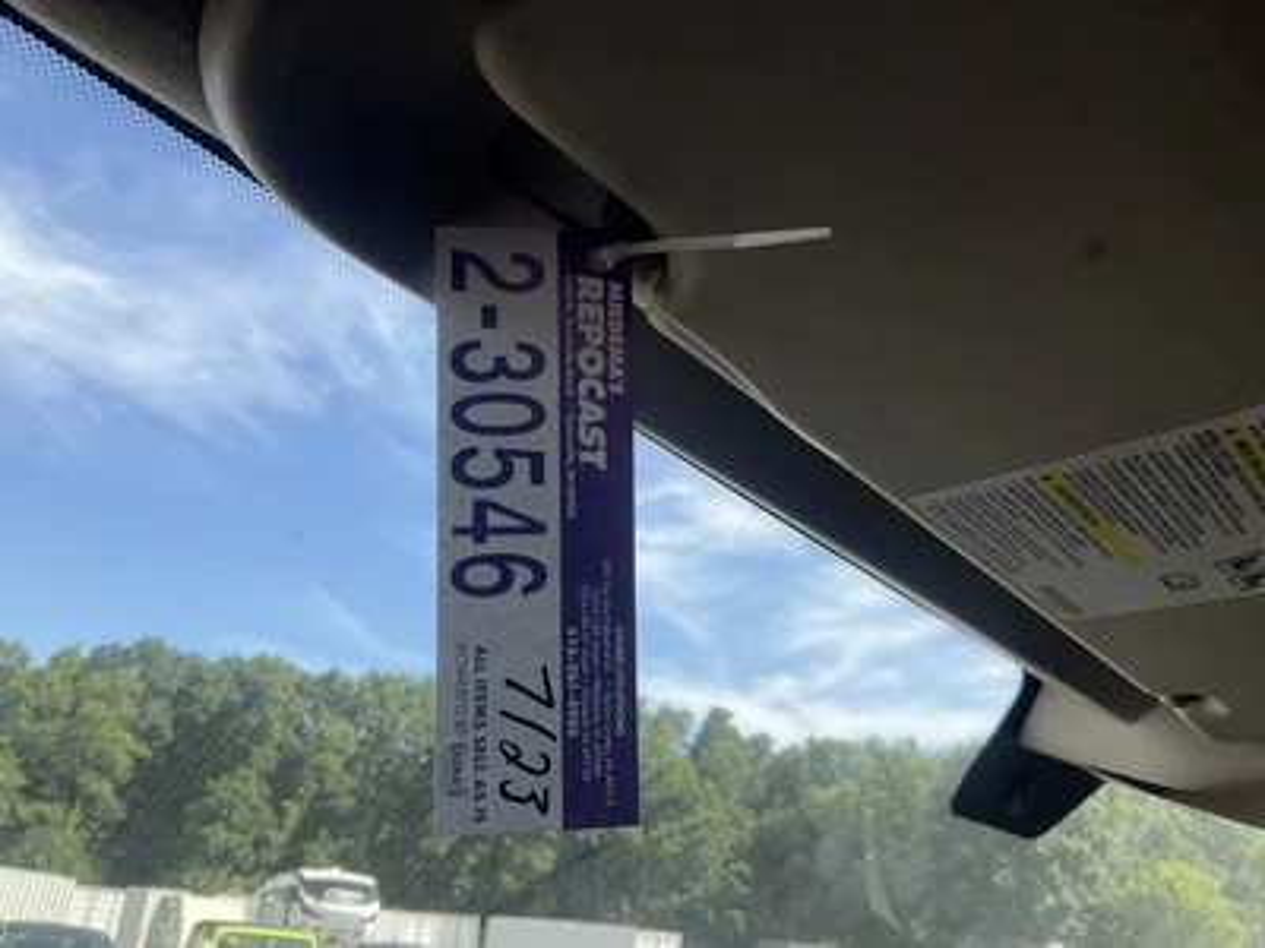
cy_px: 474
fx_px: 1060
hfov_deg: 61.7
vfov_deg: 48.2
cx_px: 632
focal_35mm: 29
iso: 25
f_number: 1.8
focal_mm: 3
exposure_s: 1/944
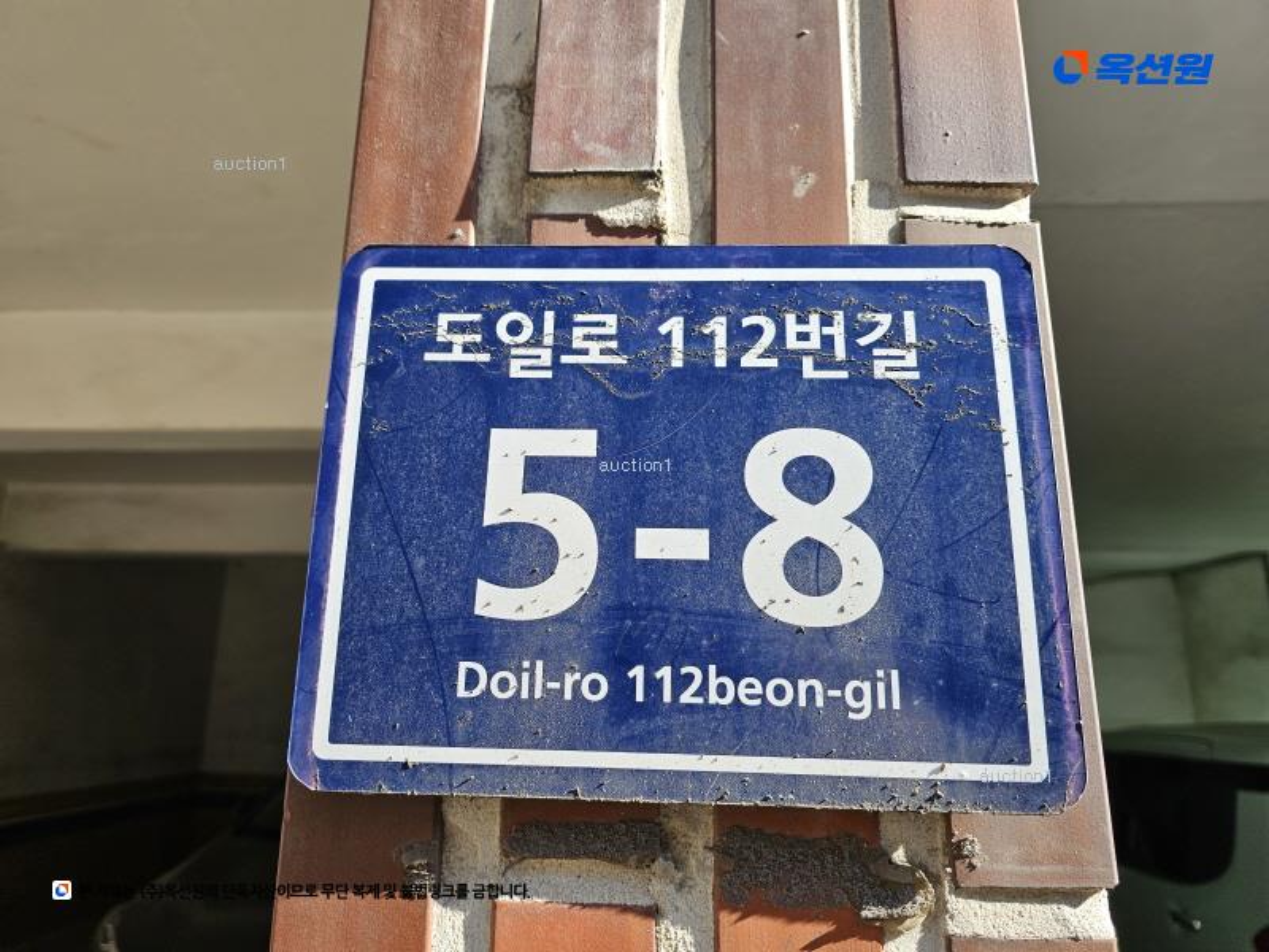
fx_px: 843
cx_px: 634
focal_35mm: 23
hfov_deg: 73.9
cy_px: 476
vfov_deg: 58.9
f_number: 1.7
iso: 12
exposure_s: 1/180
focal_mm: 6.3
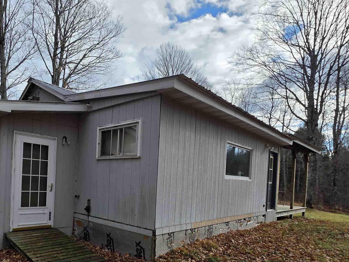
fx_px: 232
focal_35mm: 23
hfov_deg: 69.8
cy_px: 182
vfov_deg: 57.1
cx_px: 94
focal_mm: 2.2
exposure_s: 1/1690
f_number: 1.9
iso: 40
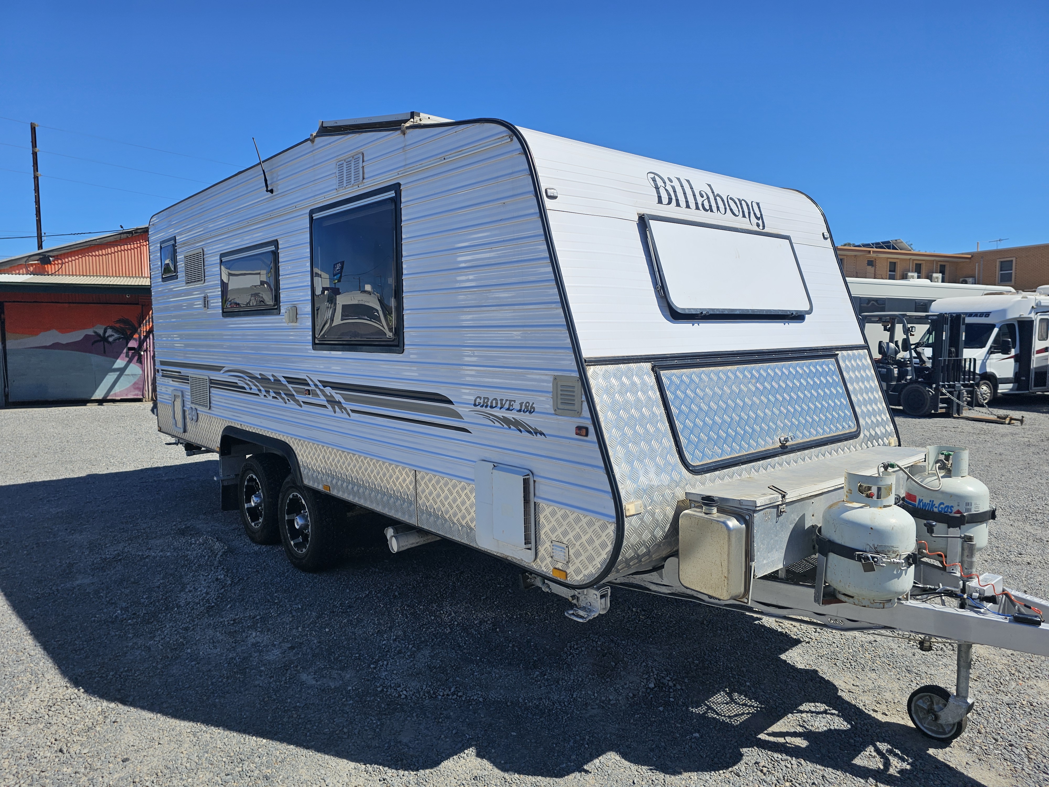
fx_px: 697
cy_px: 394
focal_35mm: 23
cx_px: 524
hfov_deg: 73.9
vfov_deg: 58.9
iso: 10
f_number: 1.7
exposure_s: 1/1157
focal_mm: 6.3
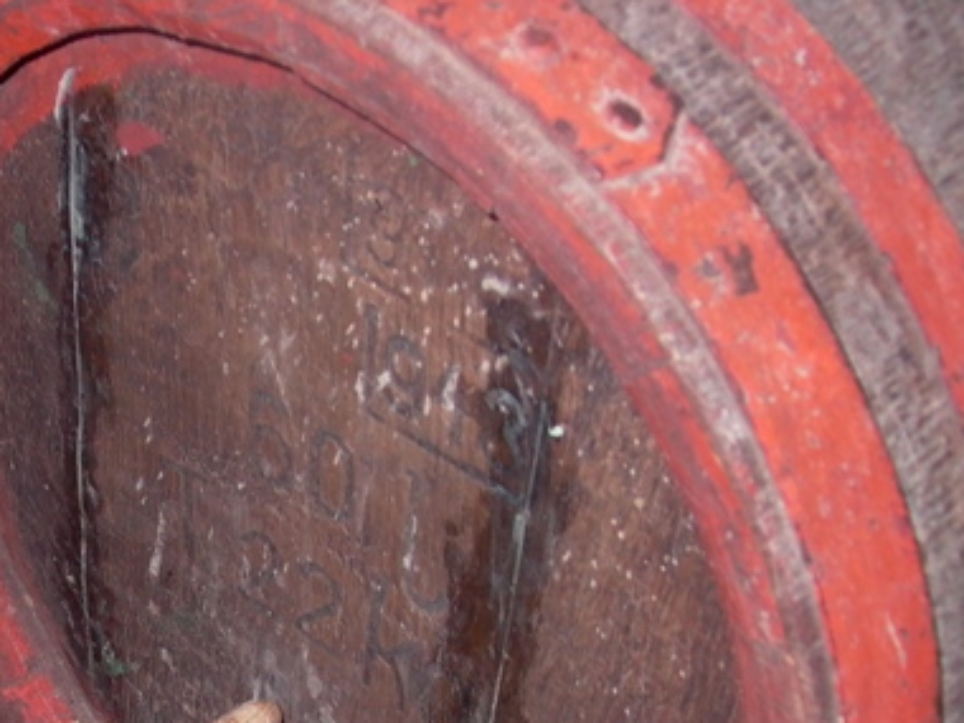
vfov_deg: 22.6
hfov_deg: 29.6
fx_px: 1782
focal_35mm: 64
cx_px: 200
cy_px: 591
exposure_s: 1/64.2
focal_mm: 8.19
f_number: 2.13
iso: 100
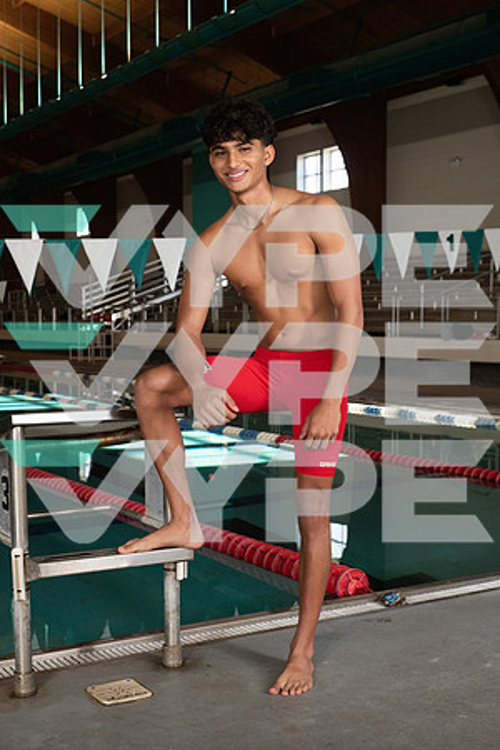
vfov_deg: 39.6
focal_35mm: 50
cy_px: 375
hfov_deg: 27.0
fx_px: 1042
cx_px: 250
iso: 800
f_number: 7.1
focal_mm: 50
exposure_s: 1/250
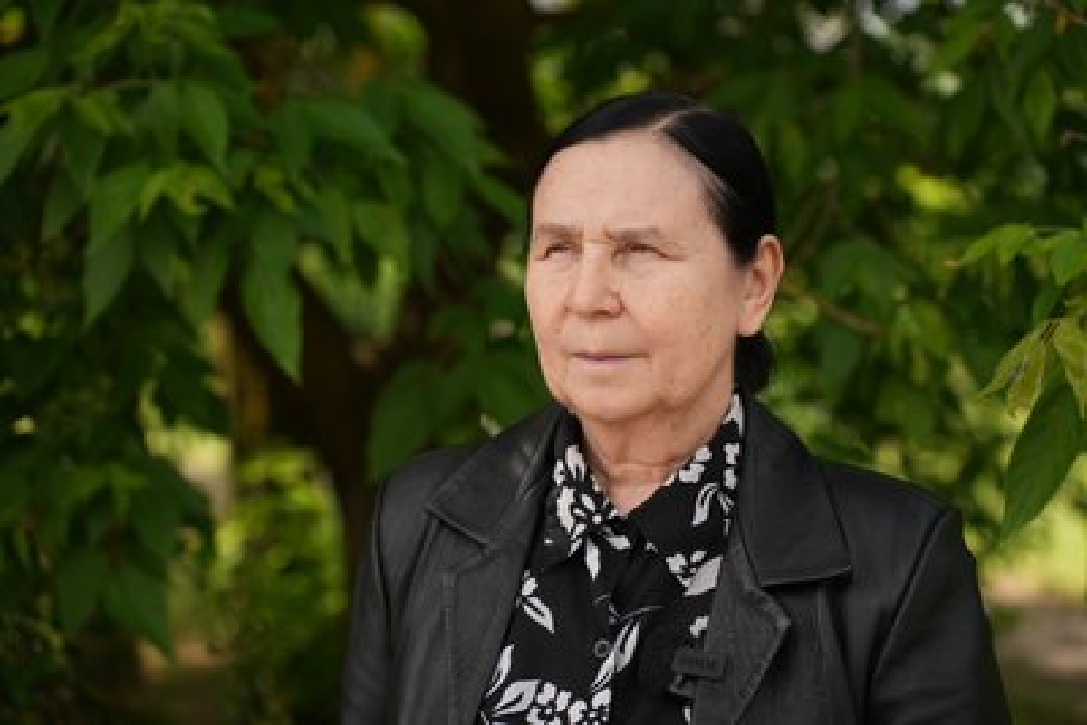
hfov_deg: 27.0
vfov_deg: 18.2
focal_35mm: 75
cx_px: 544
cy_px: 362
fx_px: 2265
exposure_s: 1/250
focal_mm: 75
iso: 80
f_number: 3.5
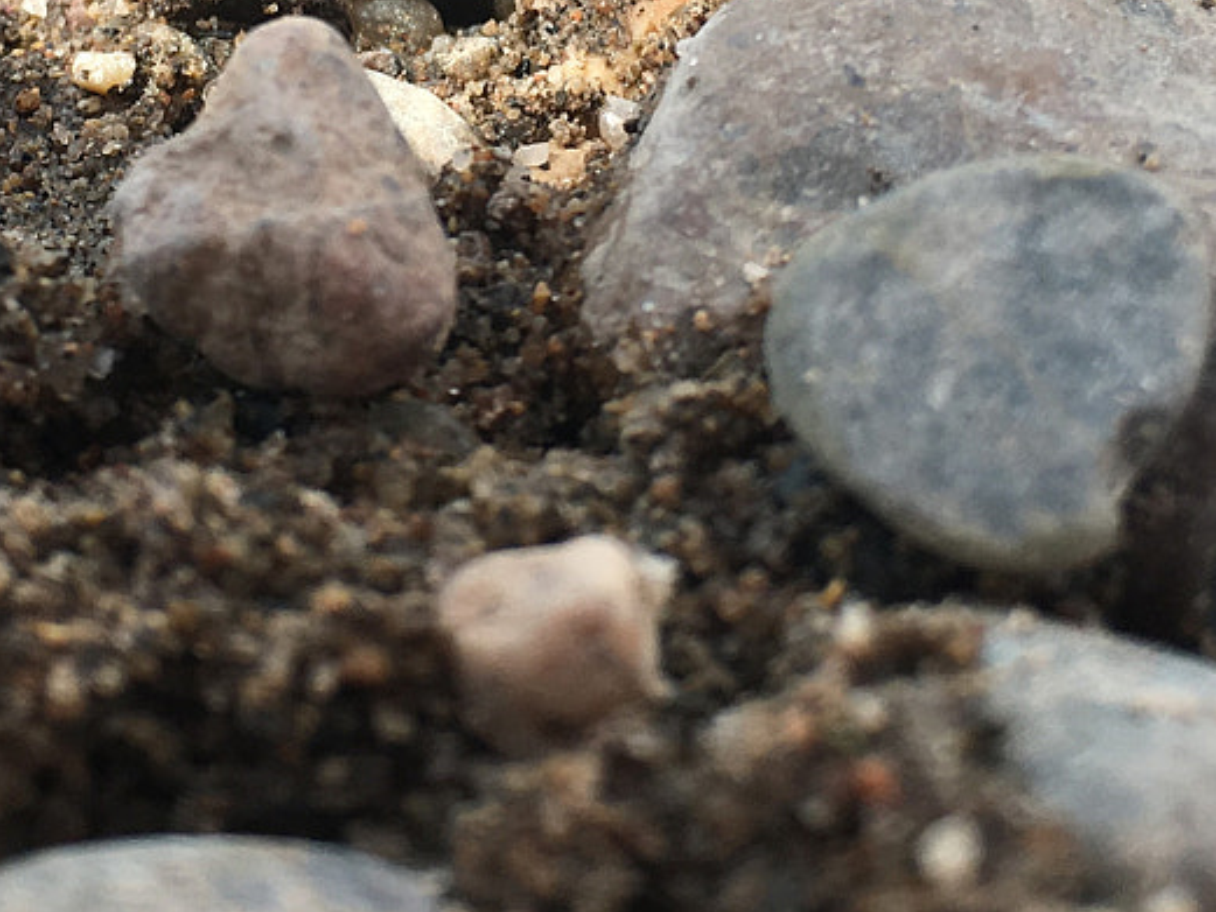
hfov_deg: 21.9
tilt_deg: -38.2
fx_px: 3127
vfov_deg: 16.1
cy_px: -128
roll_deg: -1.7
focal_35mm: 89
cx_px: 436
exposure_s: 1/680
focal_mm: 4.15
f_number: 2.2
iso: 25
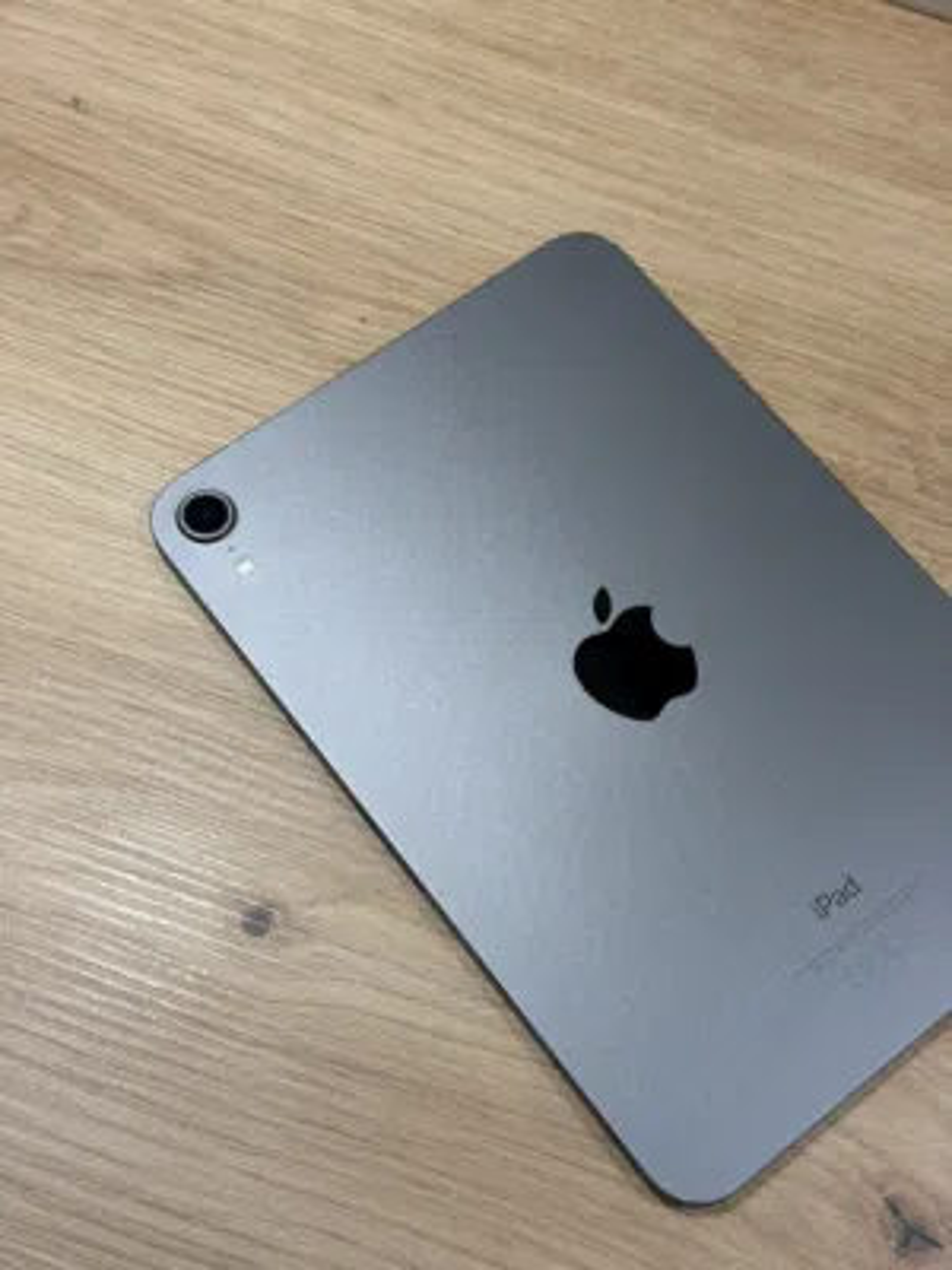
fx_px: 1760
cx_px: 476
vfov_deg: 39.7
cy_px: 635
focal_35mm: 48
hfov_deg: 30.3
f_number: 1.78
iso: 50
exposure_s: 1/100
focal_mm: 6.76
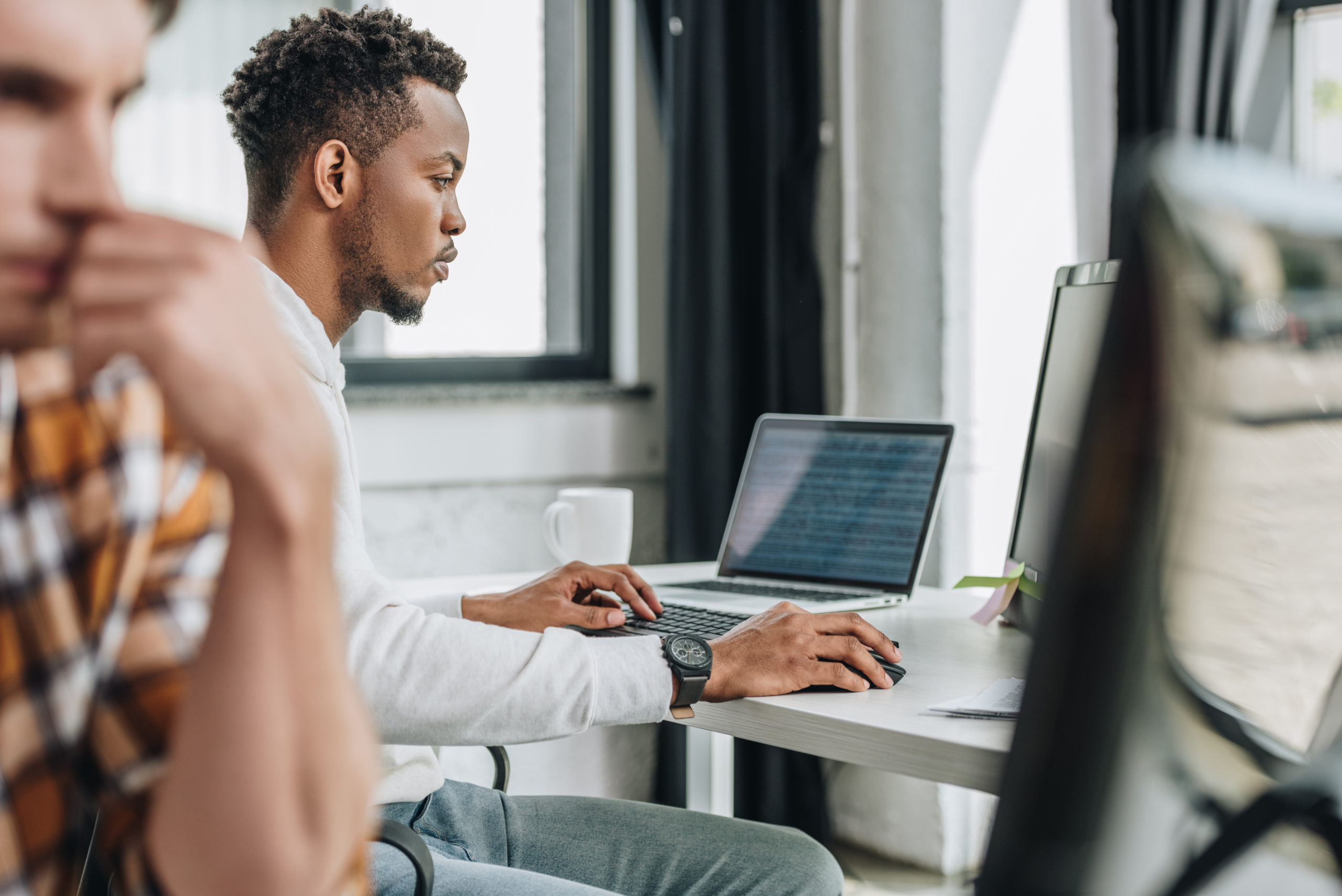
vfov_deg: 17.5
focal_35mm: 78
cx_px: 671
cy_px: 448
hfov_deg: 26.0
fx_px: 2909
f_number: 3.5
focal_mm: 78
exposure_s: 1/200
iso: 200
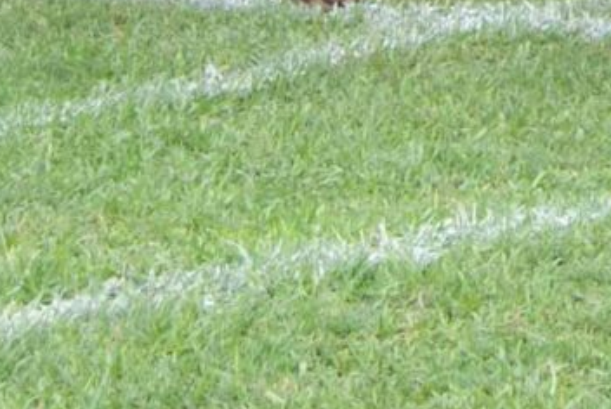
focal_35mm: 327
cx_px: 877
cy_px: -905
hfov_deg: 6.2
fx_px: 5559
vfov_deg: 4.1
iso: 180
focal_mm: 30
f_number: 5.6
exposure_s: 1/125
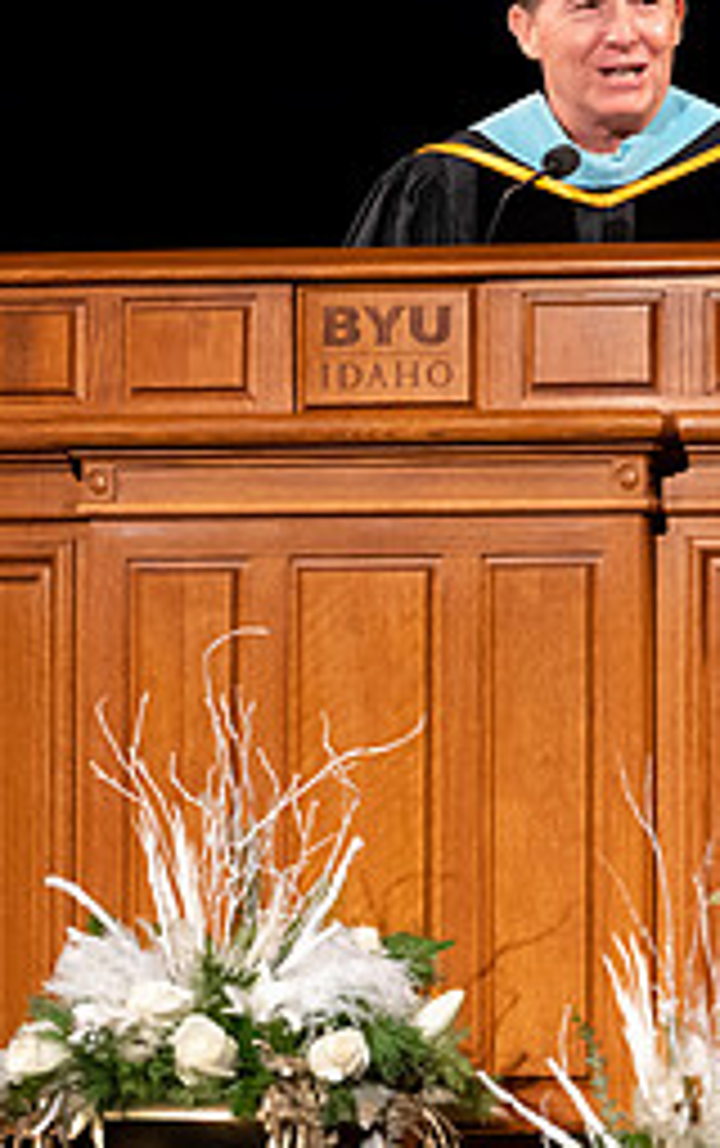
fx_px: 18064
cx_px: 539
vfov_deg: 3.6
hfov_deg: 2.3
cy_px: 479
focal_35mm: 577
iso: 1000
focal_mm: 200
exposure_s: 1/200
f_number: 2.8
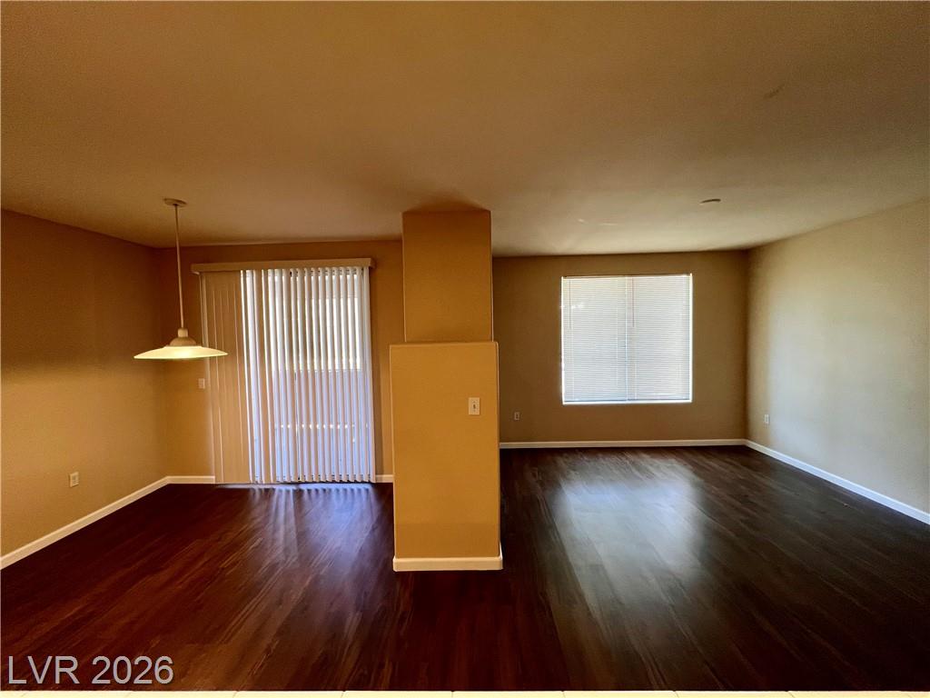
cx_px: 465
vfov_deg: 89.9
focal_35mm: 13
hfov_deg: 106.2
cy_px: 349
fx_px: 349
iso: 160
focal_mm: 1.57
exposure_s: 1/60
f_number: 1.8
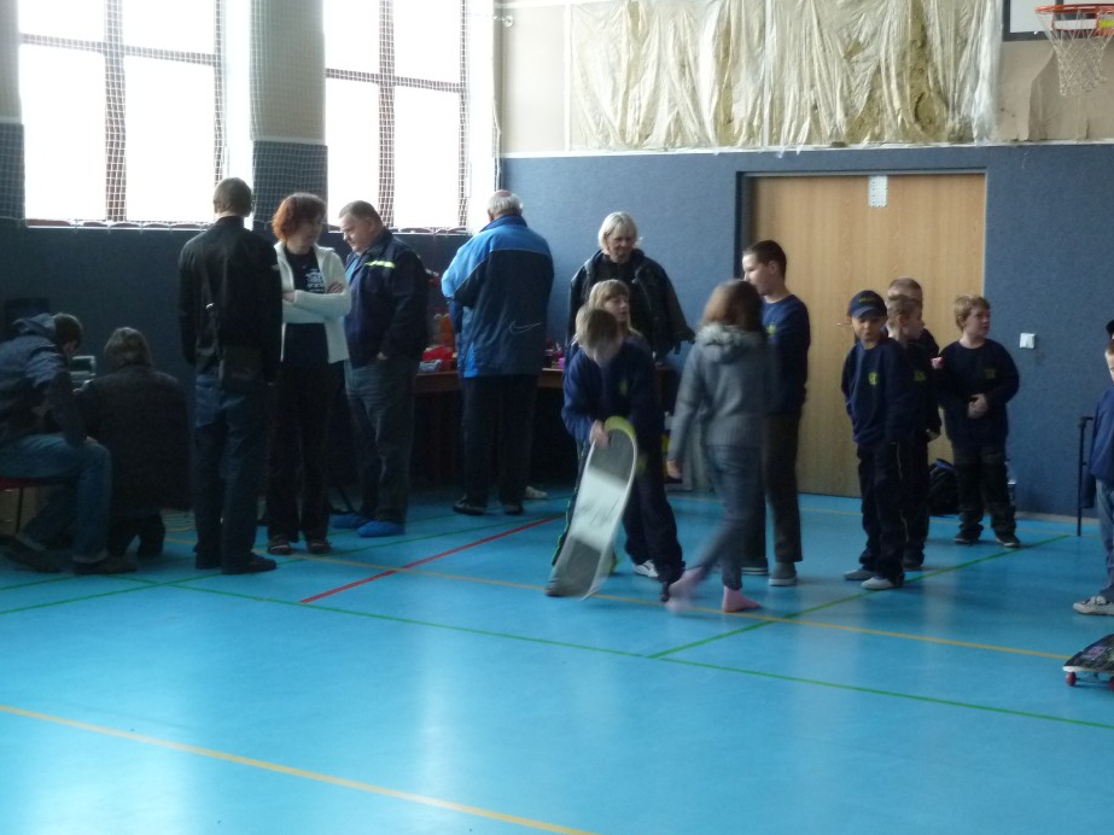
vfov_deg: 24.0
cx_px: 513
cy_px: 448
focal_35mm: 61
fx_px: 1963
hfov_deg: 31.7
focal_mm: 9.1
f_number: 3.9
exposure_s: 1/20
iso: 400
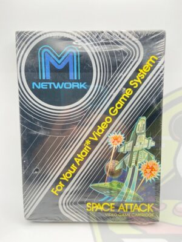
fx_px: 182
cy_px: 121
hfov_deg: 53.1
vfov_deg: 67.3
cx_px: 91
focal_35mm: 26
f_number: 1.8
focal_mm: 4.25
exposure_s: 1/122
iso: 80
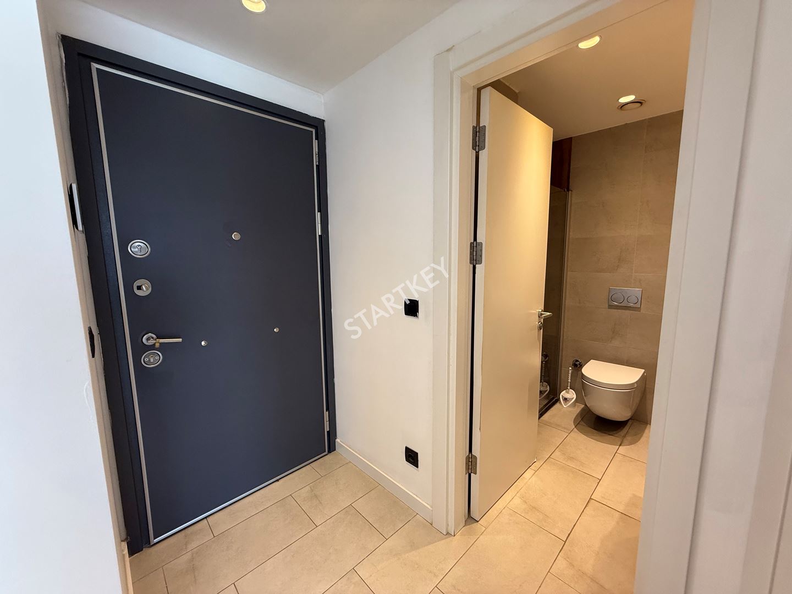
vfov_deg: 85.7
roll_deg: +0.1
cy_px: 297
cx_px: 396
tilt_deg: -7.4
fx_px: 320
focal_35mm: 14
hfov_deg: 102.1
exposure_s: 1/50
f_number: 2.2
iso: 200
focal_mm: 2.22
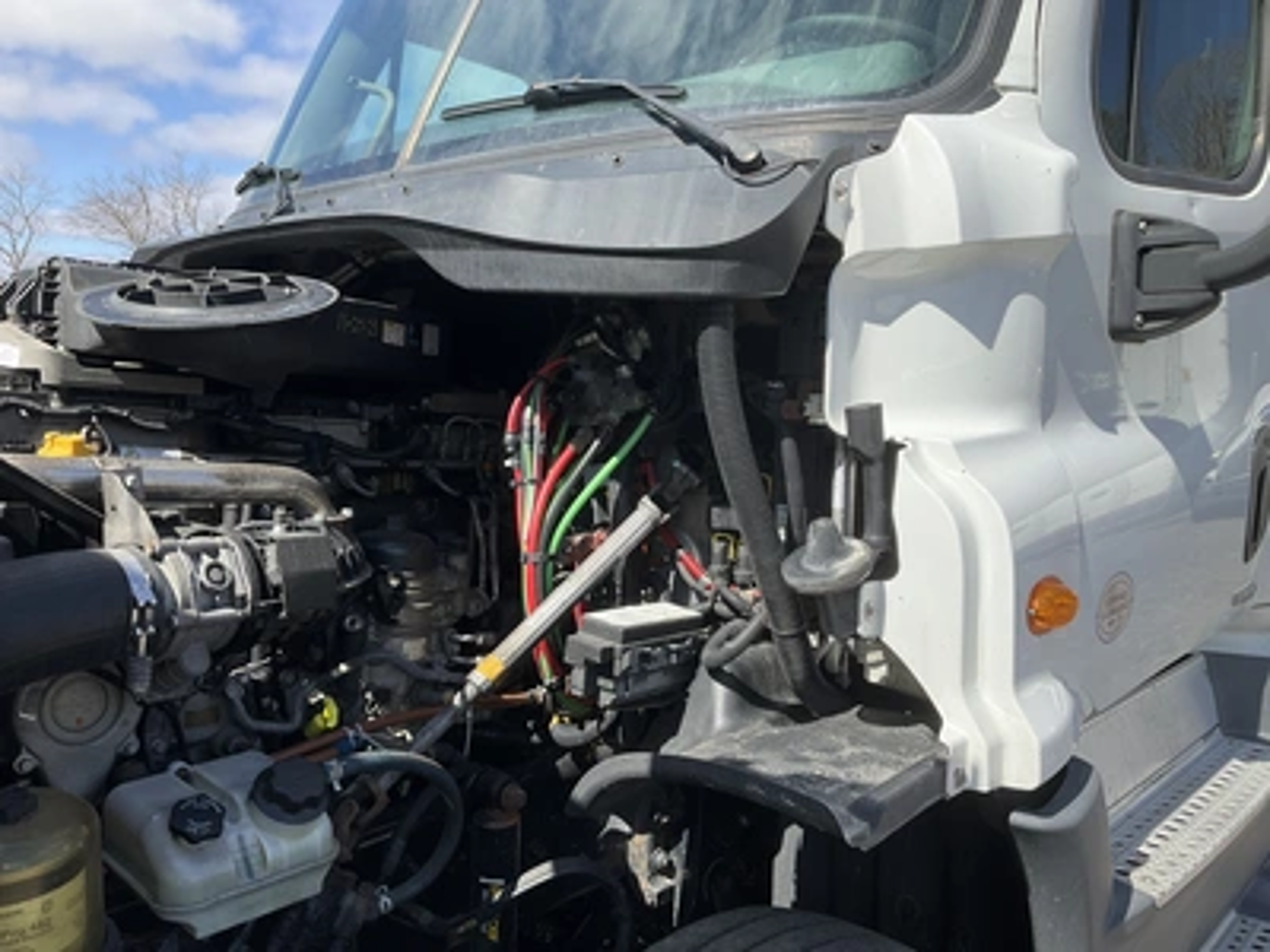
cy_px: 476
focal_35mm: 29
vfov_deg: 48.2
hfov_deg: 61.7
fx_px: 1064
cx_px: 635
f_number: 1.8
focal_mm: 3
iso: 25
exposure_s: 1/1221
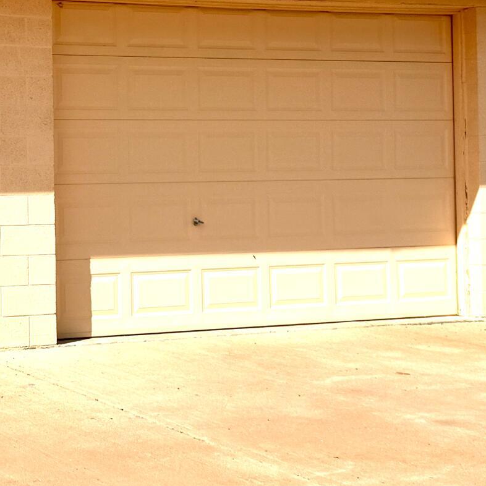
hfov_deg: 20.5
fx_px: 1287
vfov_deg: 21.3
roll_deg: +0.1
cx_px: -33
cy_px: 148
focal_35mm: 81
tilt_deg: +0.4
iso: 80
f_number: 1.78
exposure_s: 1/11905
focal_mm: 6.76
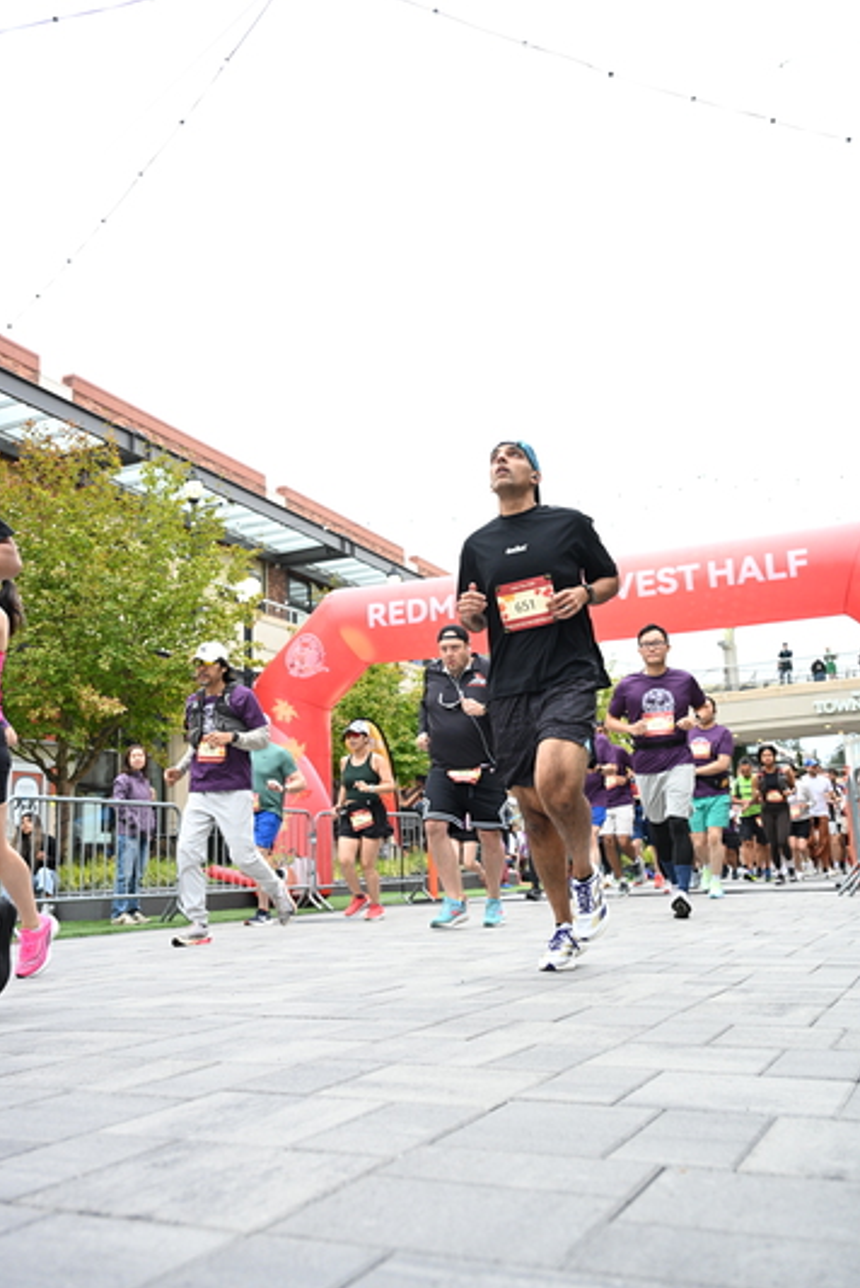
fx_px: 1145
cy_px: 626
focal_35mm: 32
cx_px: 431
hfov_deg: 41.2
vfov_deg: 58.7
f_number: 4
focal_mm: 31
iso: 2000
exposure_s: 1/640
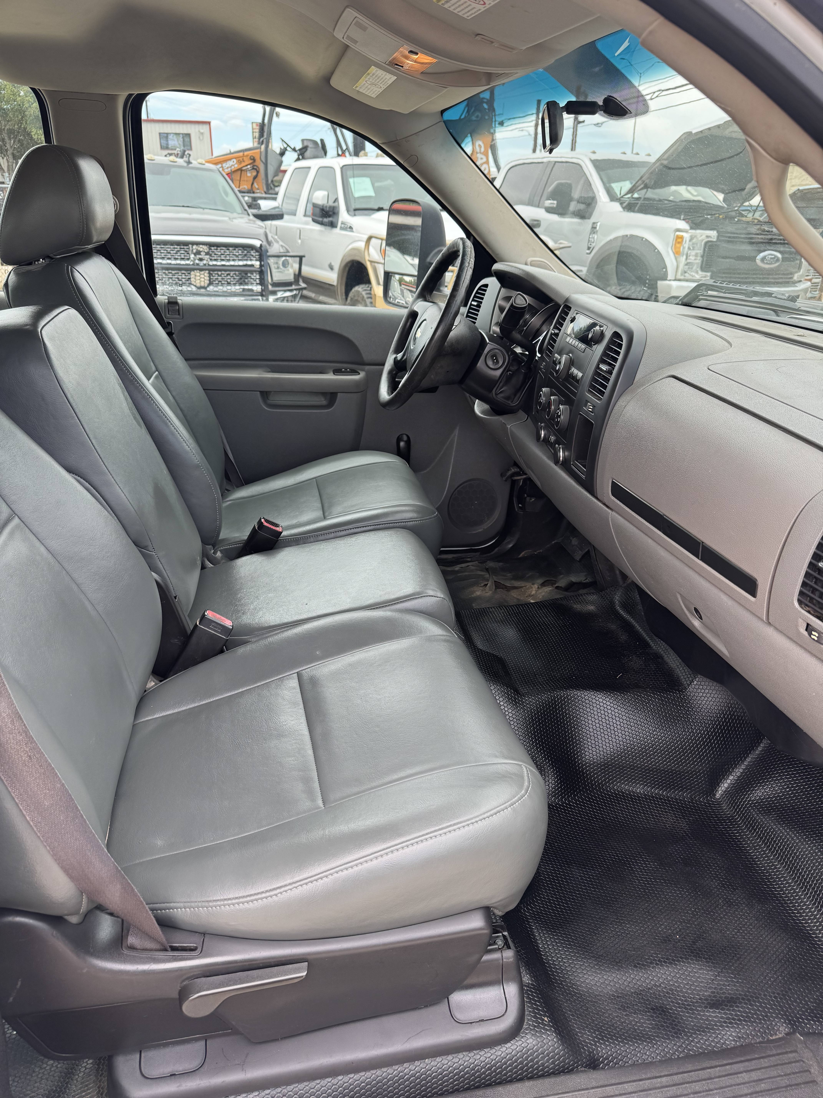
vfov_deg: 71.6
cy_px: 549
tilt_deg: -24.4
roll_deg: -0.1
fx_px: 761
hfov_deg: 56.8
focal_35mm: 24
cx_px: 412
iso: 80
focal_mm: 6.76
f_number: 1.78
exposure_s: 1/425
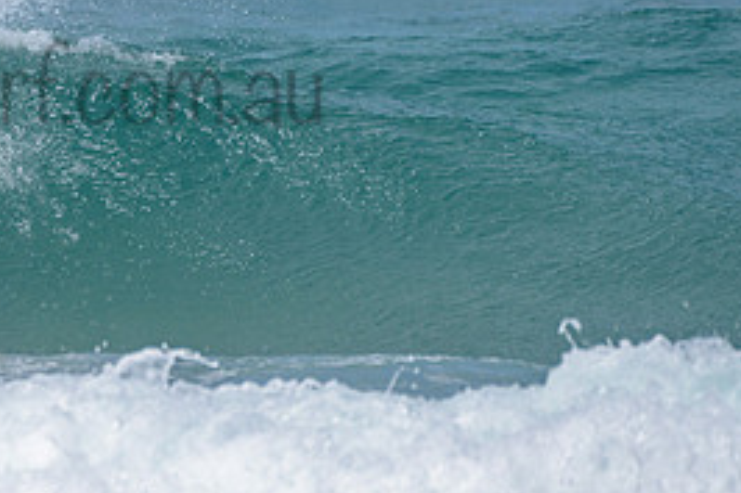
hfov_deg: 1.5
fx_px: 27522
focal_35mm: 1338
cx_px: 25
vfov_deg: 1.0
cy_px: -24
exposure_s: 1/2000
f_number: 5.6
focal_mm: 500
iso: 80
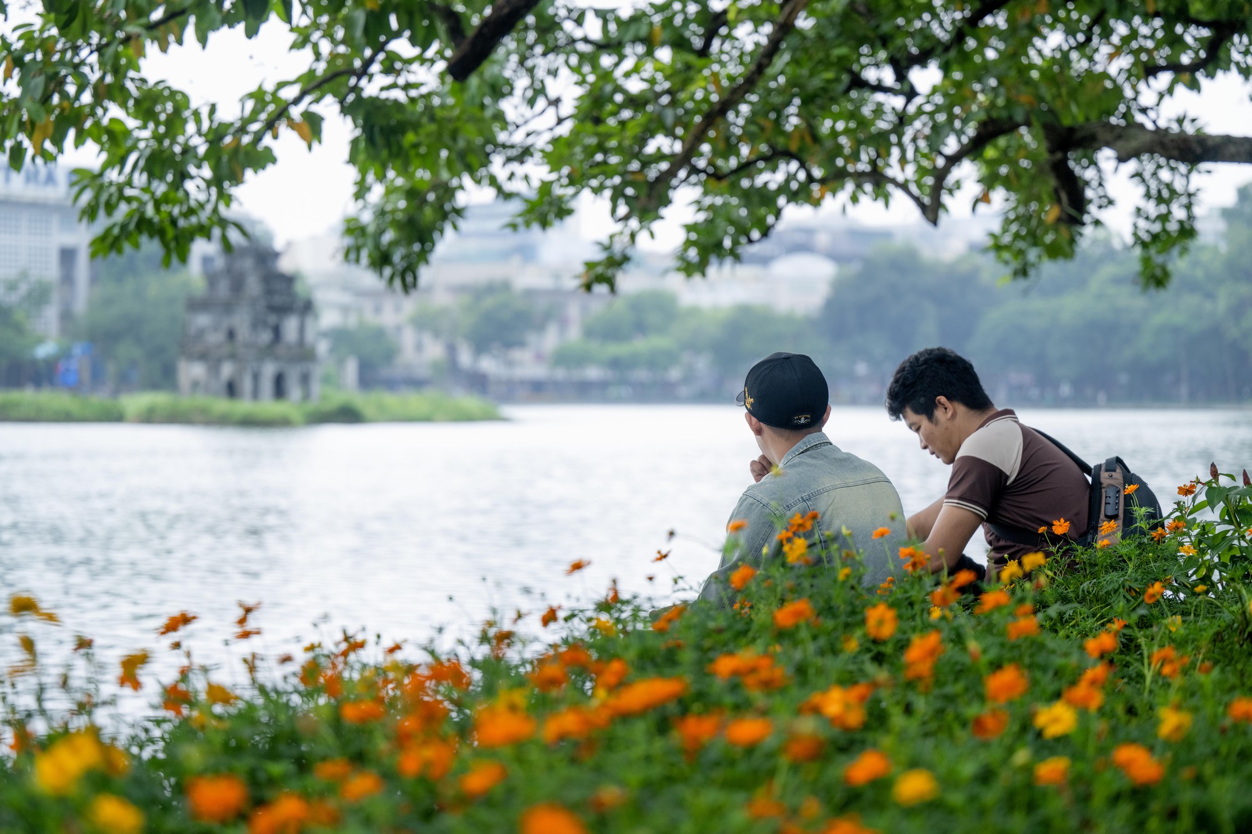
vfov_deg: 17.7
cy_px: 417
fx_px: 2677
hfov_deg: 26.3
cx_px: 626
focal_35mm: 77
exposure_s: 1/800
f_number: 2.8
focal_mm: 77
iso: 400
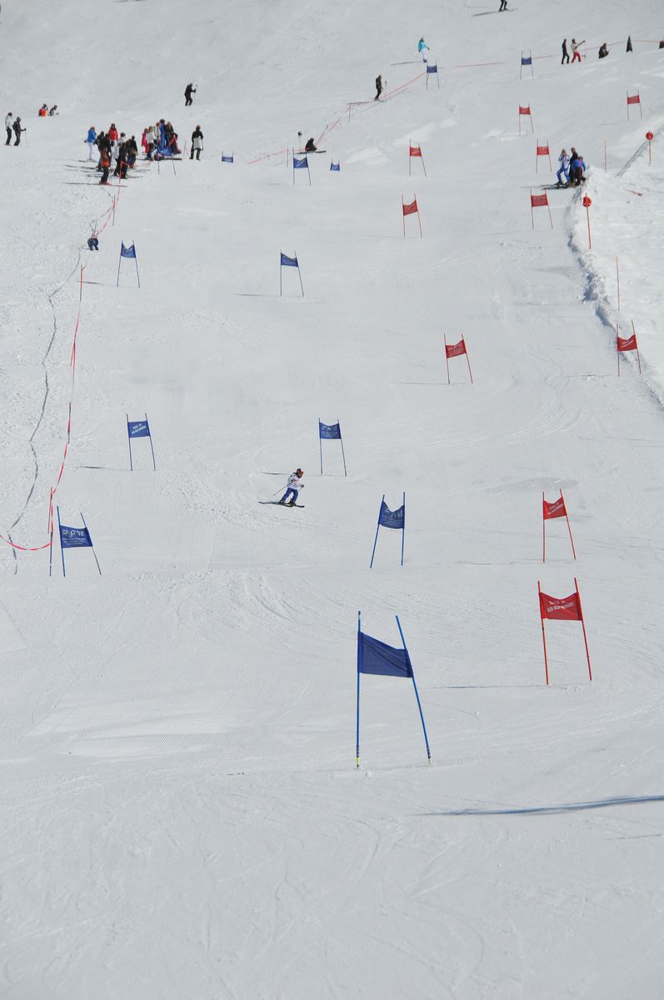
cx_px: 332
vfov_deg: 10.2
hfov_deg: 6.8
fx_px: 5617
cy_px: 500
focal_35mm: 202
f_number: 9
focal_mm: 135
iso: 200
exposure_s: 1/1600
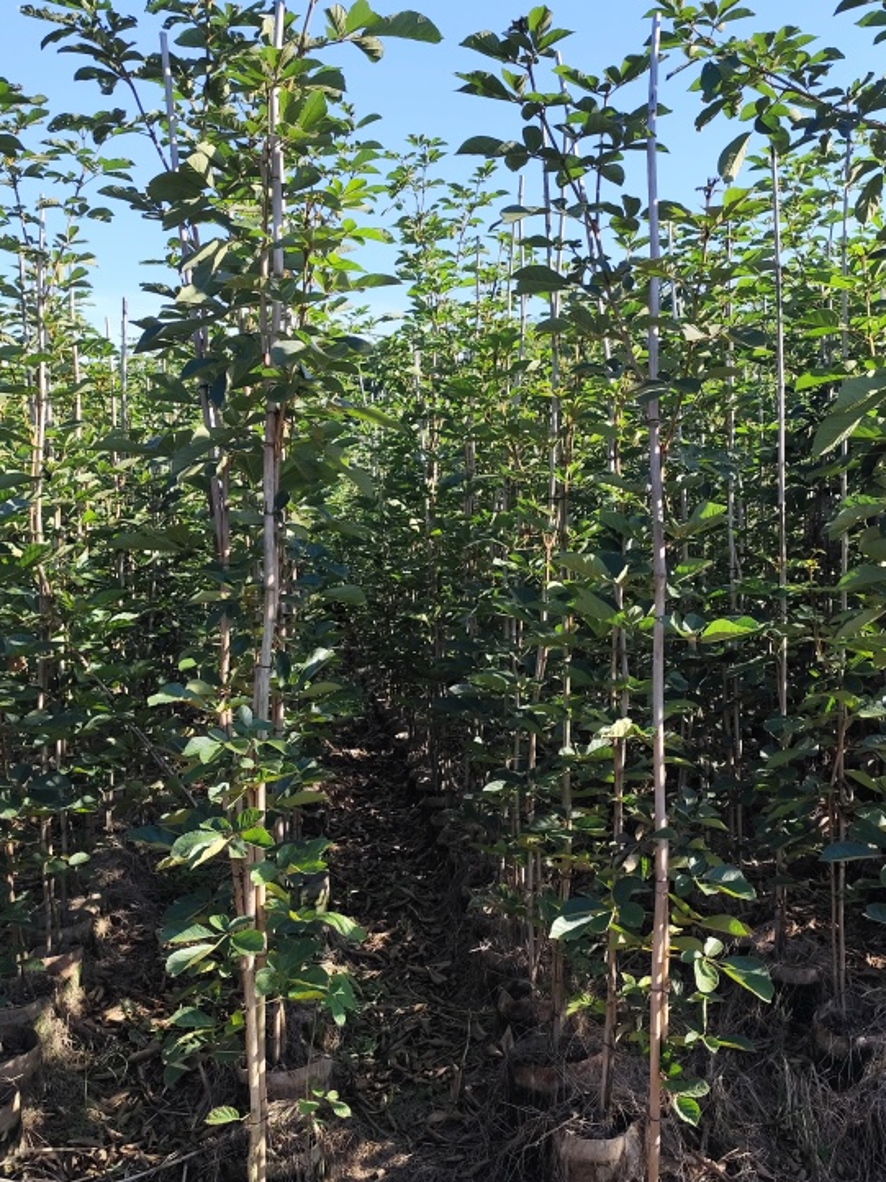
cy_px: 641
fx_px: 1161
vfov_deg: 53.9
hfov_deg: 41.6
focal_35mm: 34
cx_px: 529
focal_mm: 6.19
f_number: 1.65
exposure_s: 1/462
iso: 50
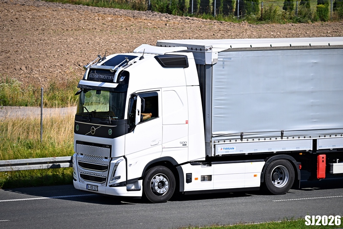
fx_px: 1929
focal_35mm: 202
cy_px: 114
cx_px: 172
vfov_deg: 6.8
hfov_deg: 10.2
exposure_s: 1/1000
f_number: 5.3
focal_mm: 135
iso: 160
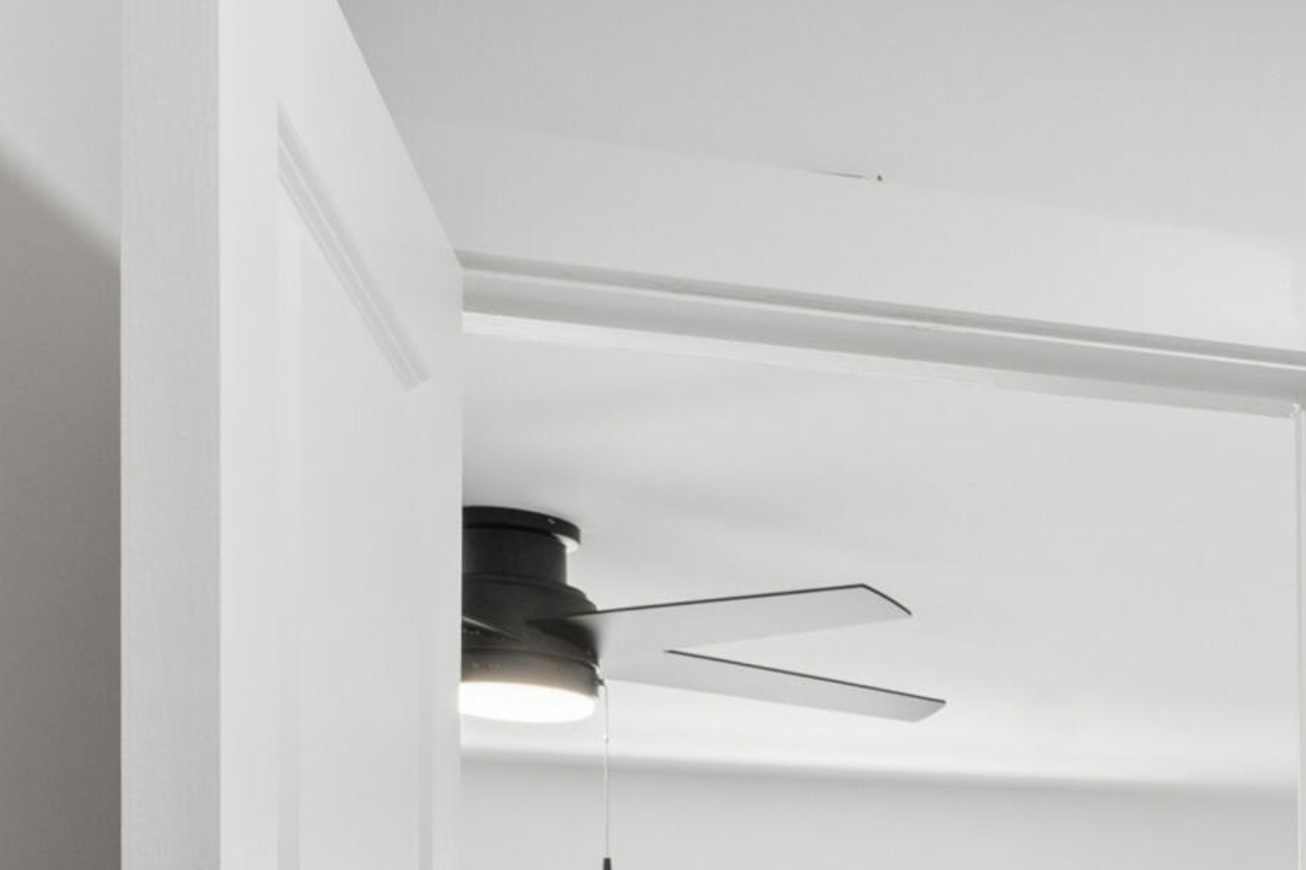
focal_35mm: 60
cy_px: 1289
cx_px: 1994
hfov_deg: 25.0
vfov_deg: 19.7
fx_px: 2176
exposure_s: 1/15
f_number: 9
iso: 200
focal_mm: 12
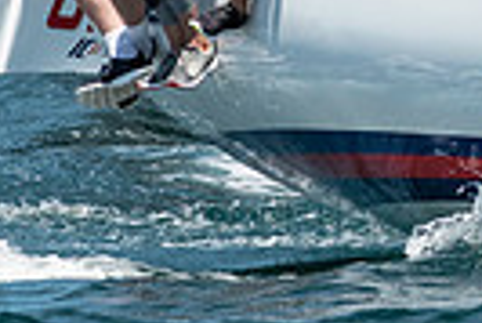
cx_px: 631
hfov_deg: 1.8
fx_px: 15347
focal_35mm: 1145
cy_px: -143
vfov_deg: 1.2
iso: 320
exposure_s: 1/2000
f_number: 5.6
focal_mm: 175
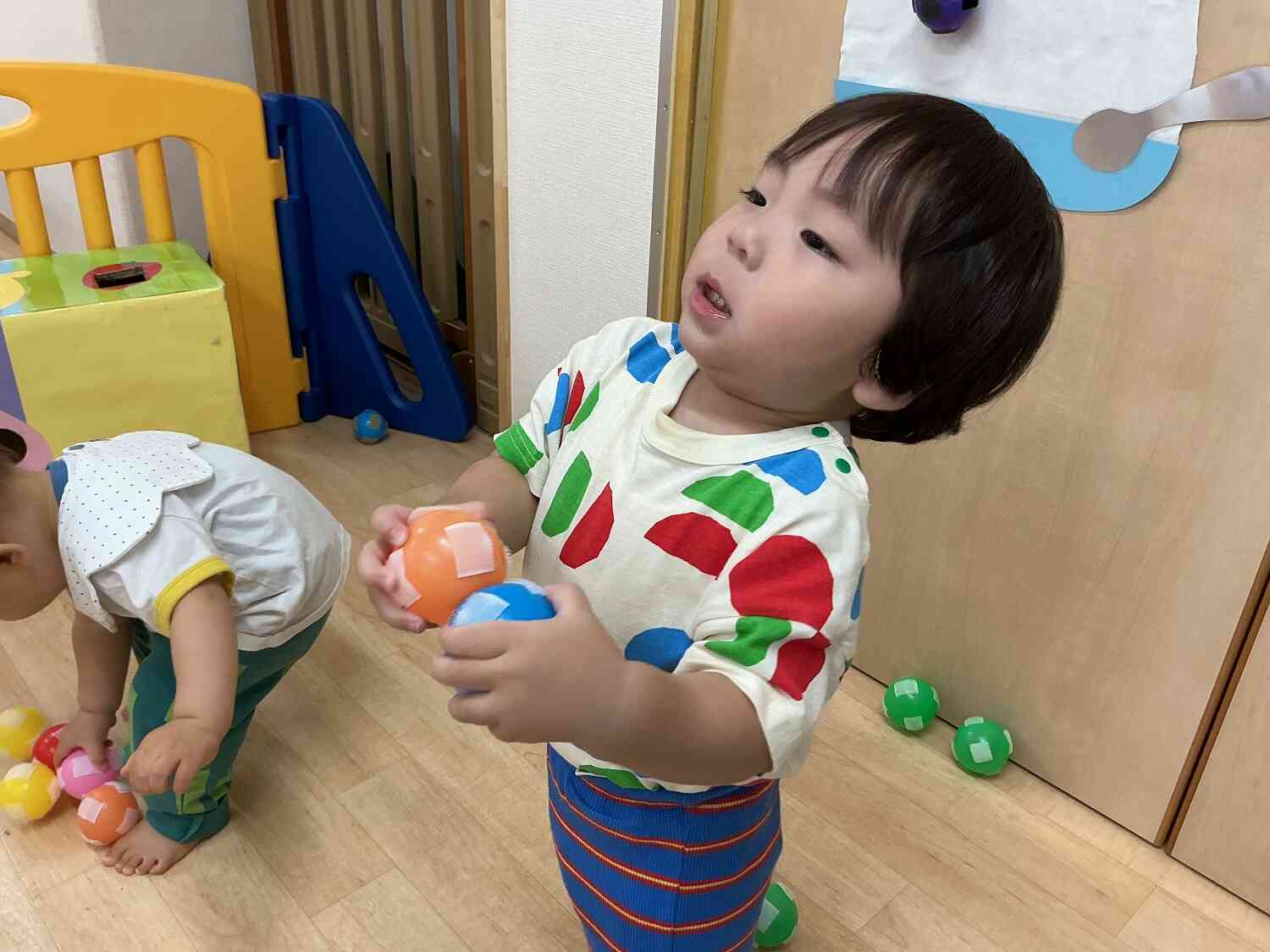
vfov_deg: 48.2
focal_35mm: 29
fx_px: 1064
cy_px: 476
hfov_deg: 61.7
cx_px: 635
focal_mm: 3
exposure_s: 1/60
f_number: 1.8
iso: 50
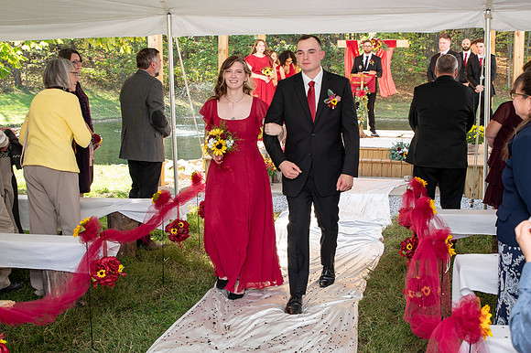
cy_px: 160
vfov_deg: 32.2
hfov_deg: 46.8
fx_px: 612
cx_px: 294
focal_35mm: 42
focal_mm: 31
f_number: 4
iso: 250
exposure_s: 1/160
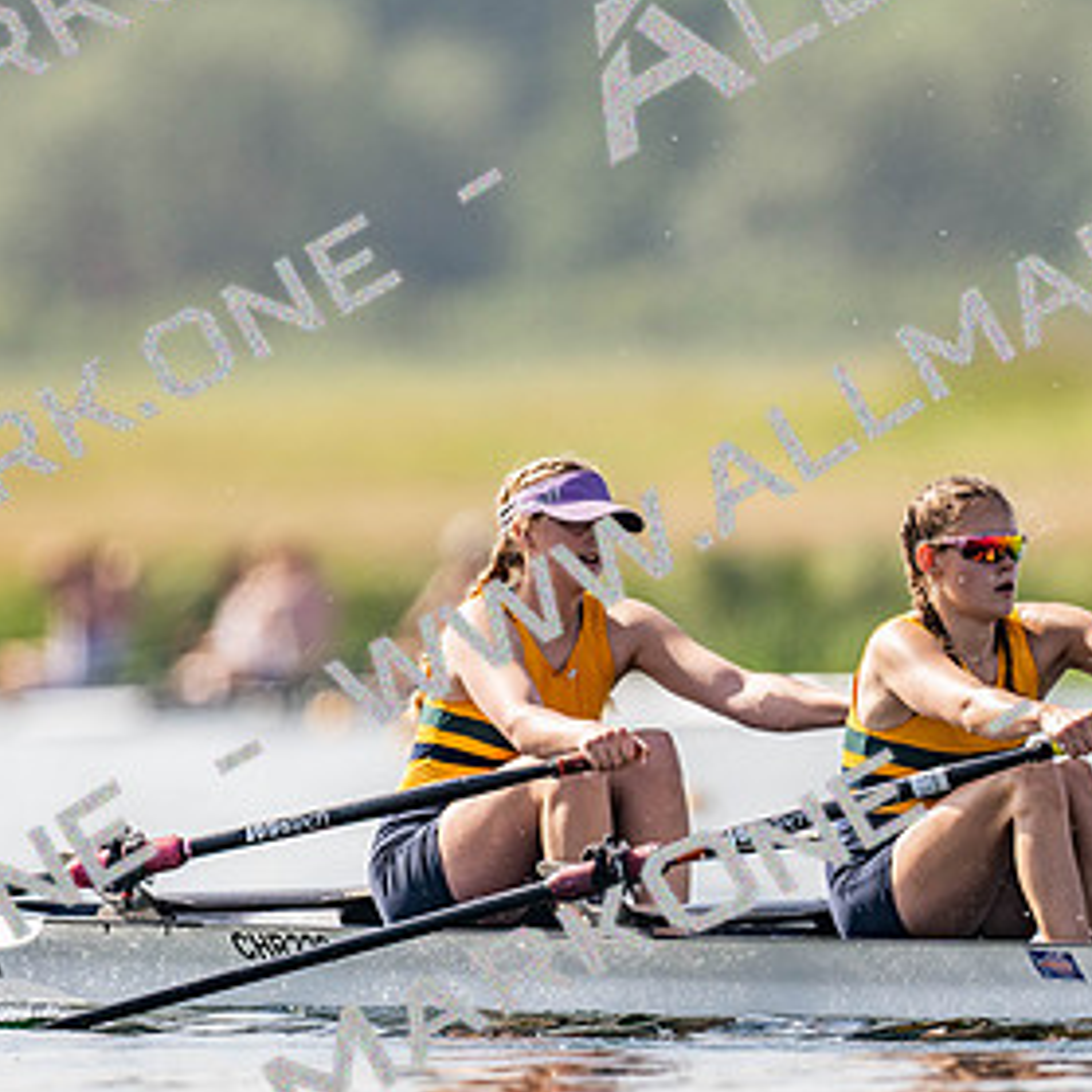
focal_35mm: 1060
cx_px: 810
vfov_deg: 1.7
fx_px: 37832
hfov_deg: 1.7
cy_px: 738
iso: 200
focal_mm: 600
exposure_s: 1/2500
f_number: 5
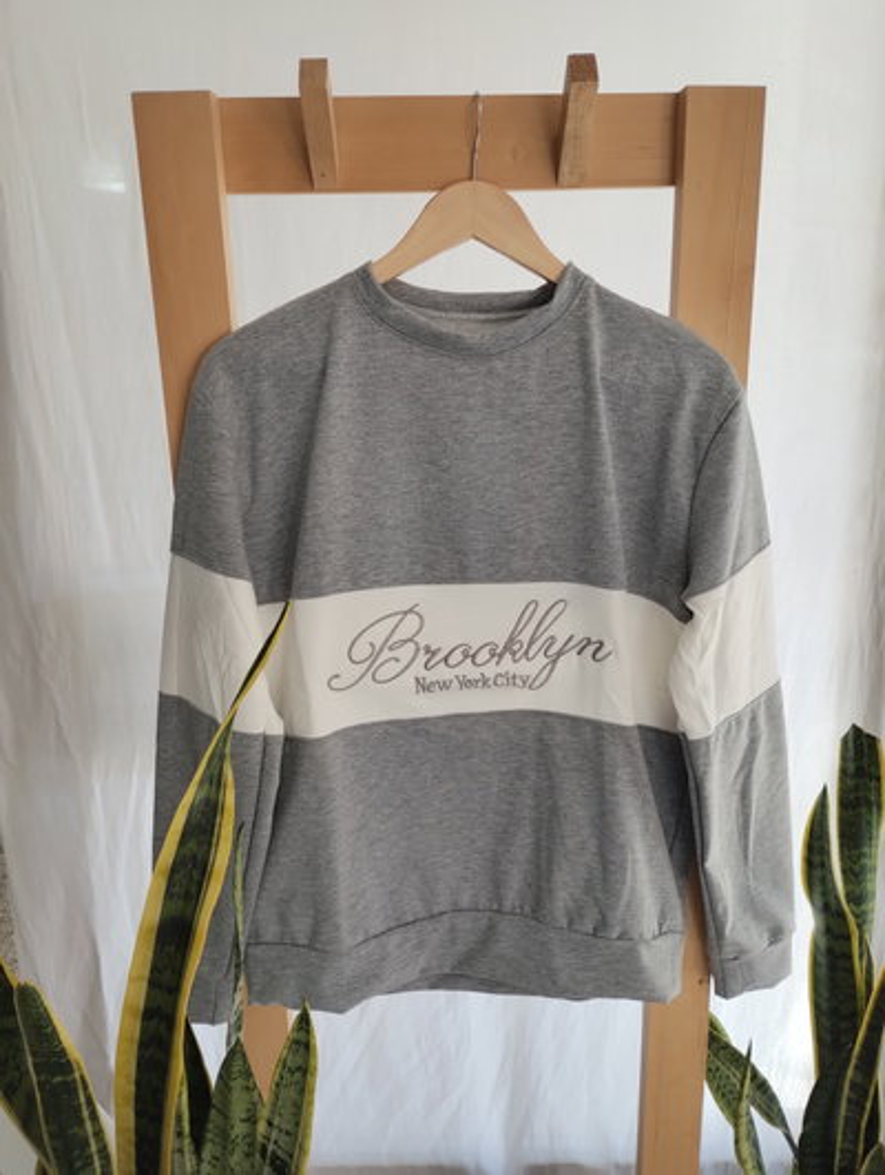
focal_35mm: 28
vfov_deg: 63.4
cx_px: 442
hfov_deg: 49.9
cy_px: 588
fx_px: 952
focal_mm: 4.27
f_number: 1.8
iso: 194
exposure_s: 1/100
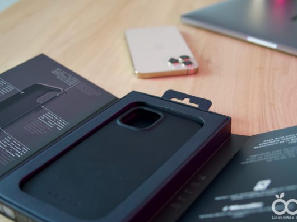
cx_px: 141
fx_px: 420
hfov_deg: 38.9
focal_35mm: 49
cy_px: 111
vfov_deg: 29.7
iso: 640
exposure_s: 1/20
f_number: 3.2
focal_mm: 30
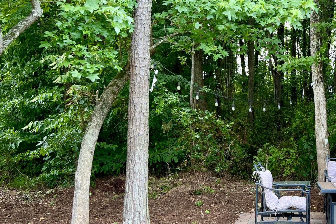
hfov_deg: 33.5
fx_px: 532
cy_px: 44
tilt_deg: +7.3
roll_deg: +0.0
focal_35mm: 57
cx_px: 292
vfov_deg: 23.4
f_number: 1.5
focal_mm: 5.7
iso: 40
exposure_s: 1/121
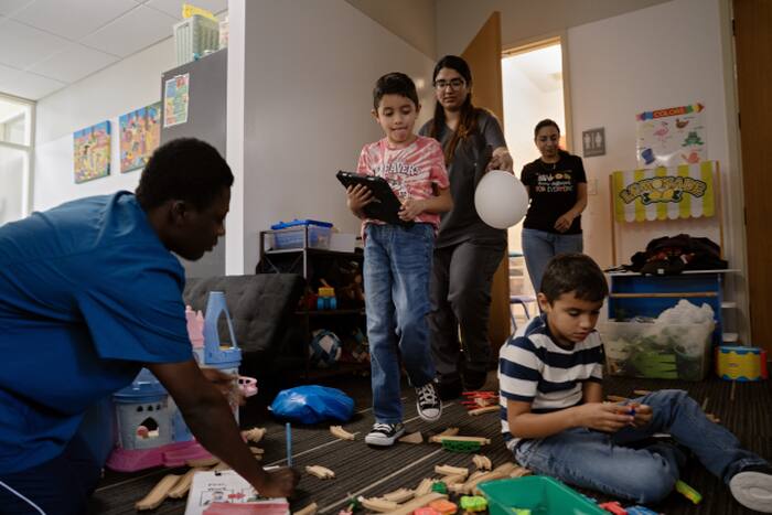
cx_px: 386
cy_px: 258
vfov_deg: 53.2
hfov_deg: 73.7
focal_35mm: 24
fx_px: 515
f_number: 2.8
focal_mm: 24
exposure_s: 1/80
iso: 1000
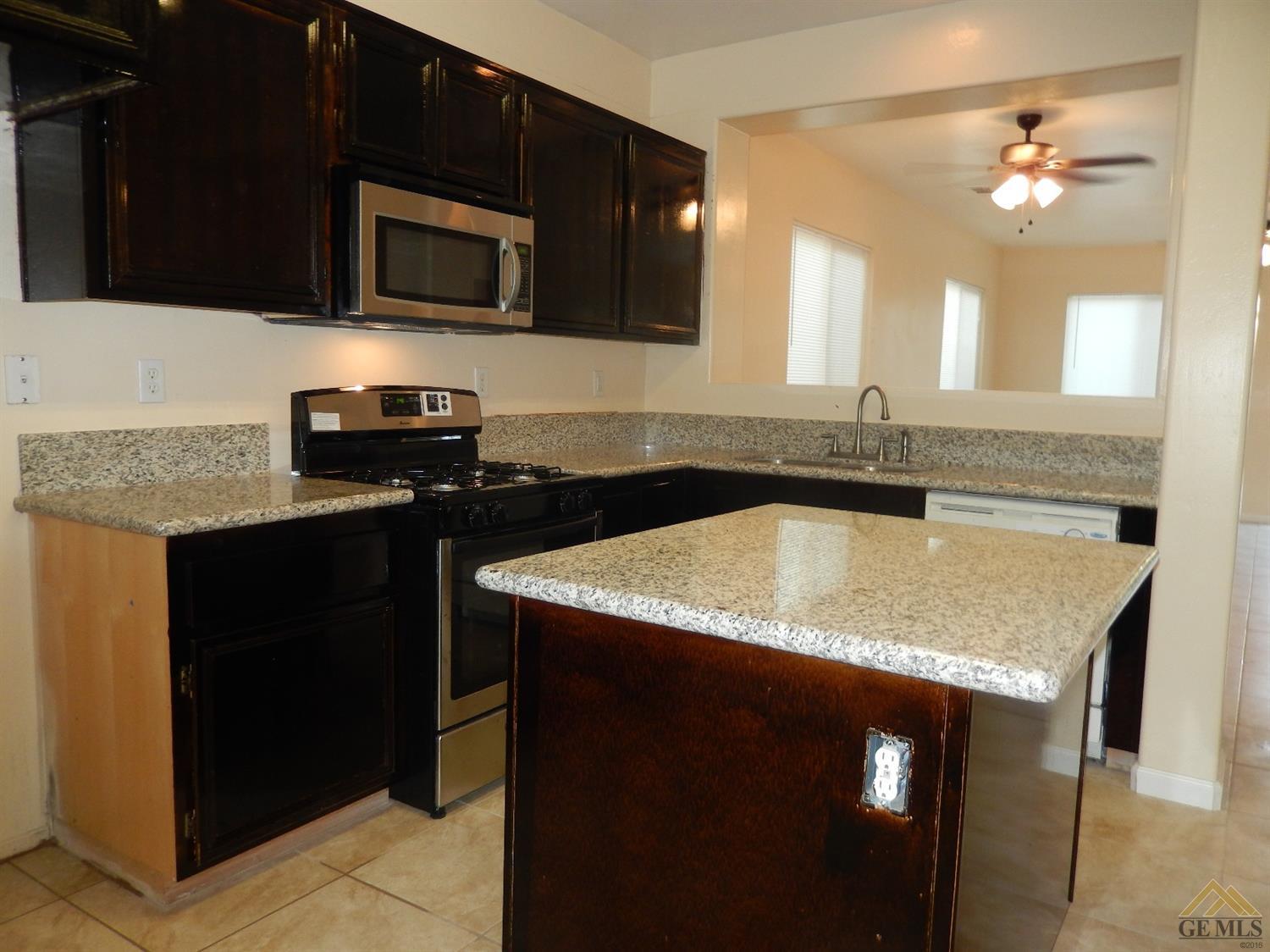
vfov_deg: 54.9
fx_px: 917
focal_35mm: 25
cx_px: 635
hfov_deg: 69.4
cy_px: 476
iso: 200
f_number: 3.4
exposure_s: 1/30
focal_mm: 4.5
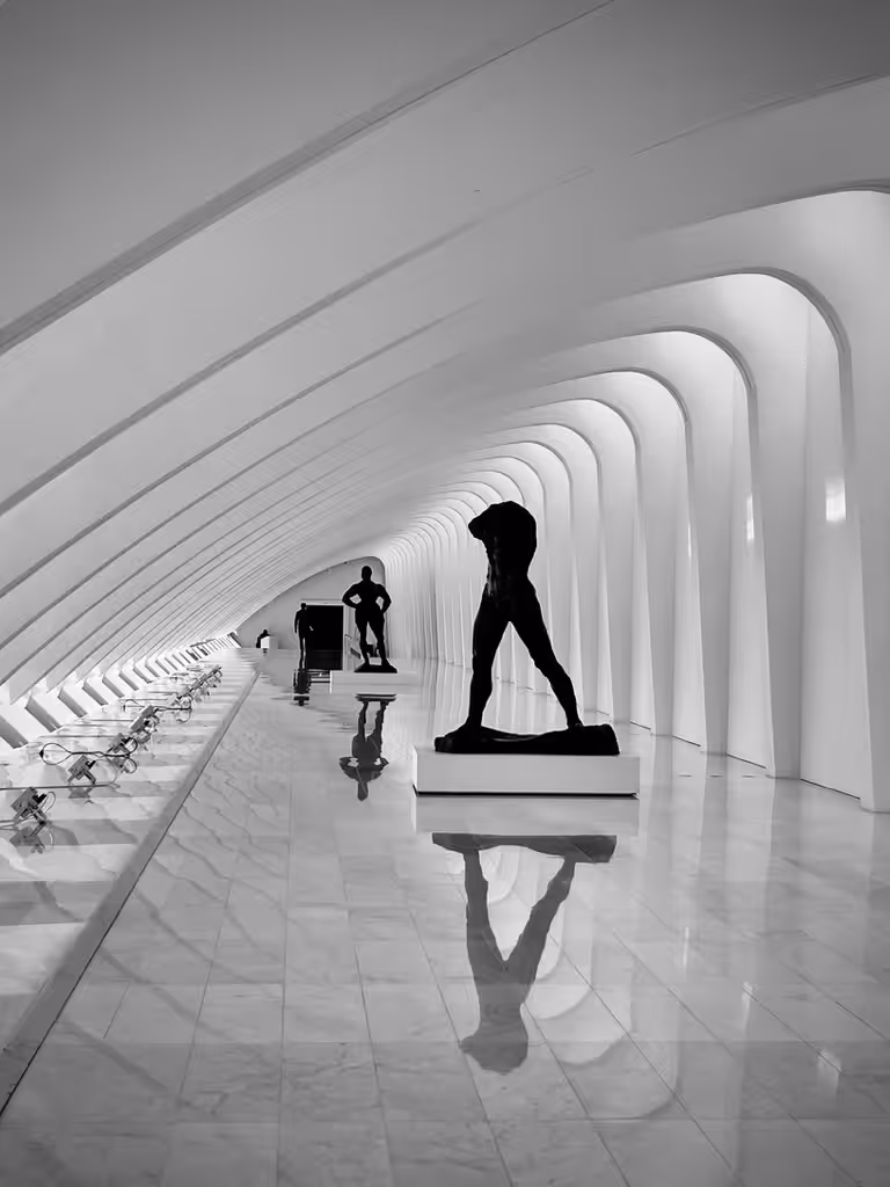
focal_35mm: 26
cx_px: 445
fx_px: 891
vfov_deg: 67.3
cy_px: 594
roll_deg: -1.4
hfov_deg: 53.1
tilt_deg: +0.5
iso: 32
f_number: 1.6
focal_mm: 5.1
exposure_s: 1/599
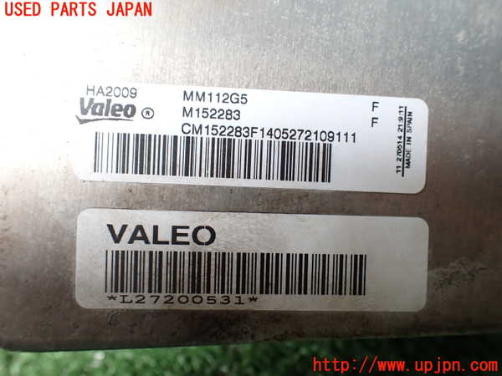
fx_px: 435
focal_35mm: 30
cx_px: 251
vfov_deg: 46.8
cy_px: 188
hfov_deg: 60.0
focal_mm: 5.4
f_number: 2.3
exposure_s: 1/125
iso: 200
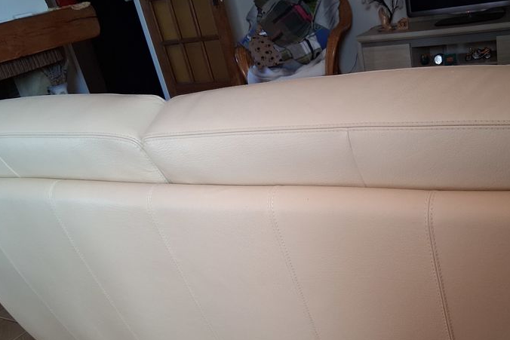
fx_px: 567
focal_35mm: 40
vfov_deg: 33.0
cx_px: 324
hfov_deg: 47.9
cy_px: 240
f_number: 1.8
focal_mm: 3.98
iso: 320
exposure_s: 1/50
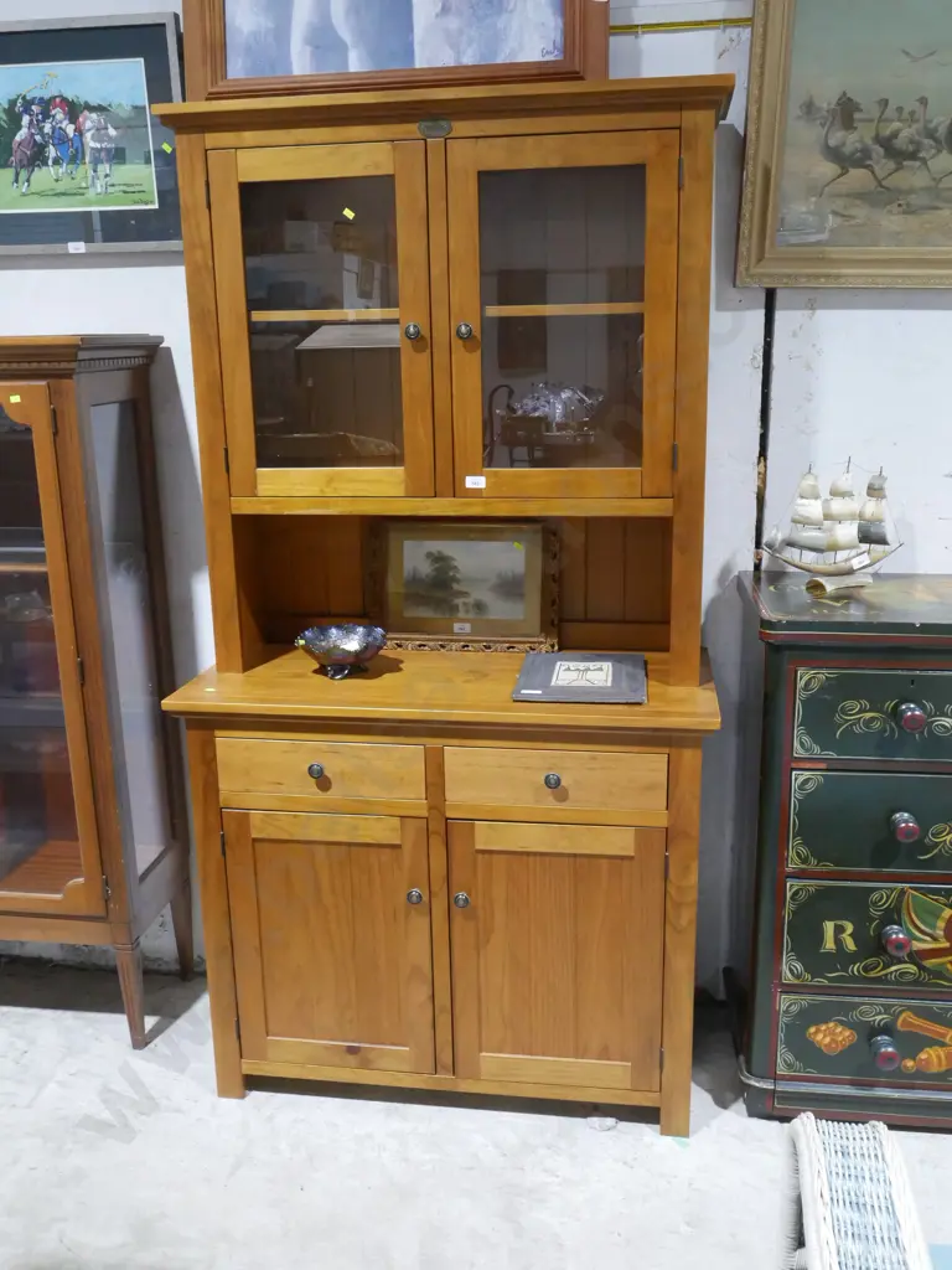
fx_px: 1100
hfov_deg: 46.8
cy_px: 635
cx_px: 476
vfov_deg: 60.0
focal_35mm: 30
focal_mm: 15
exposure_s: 1/60
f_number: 8
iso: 3200
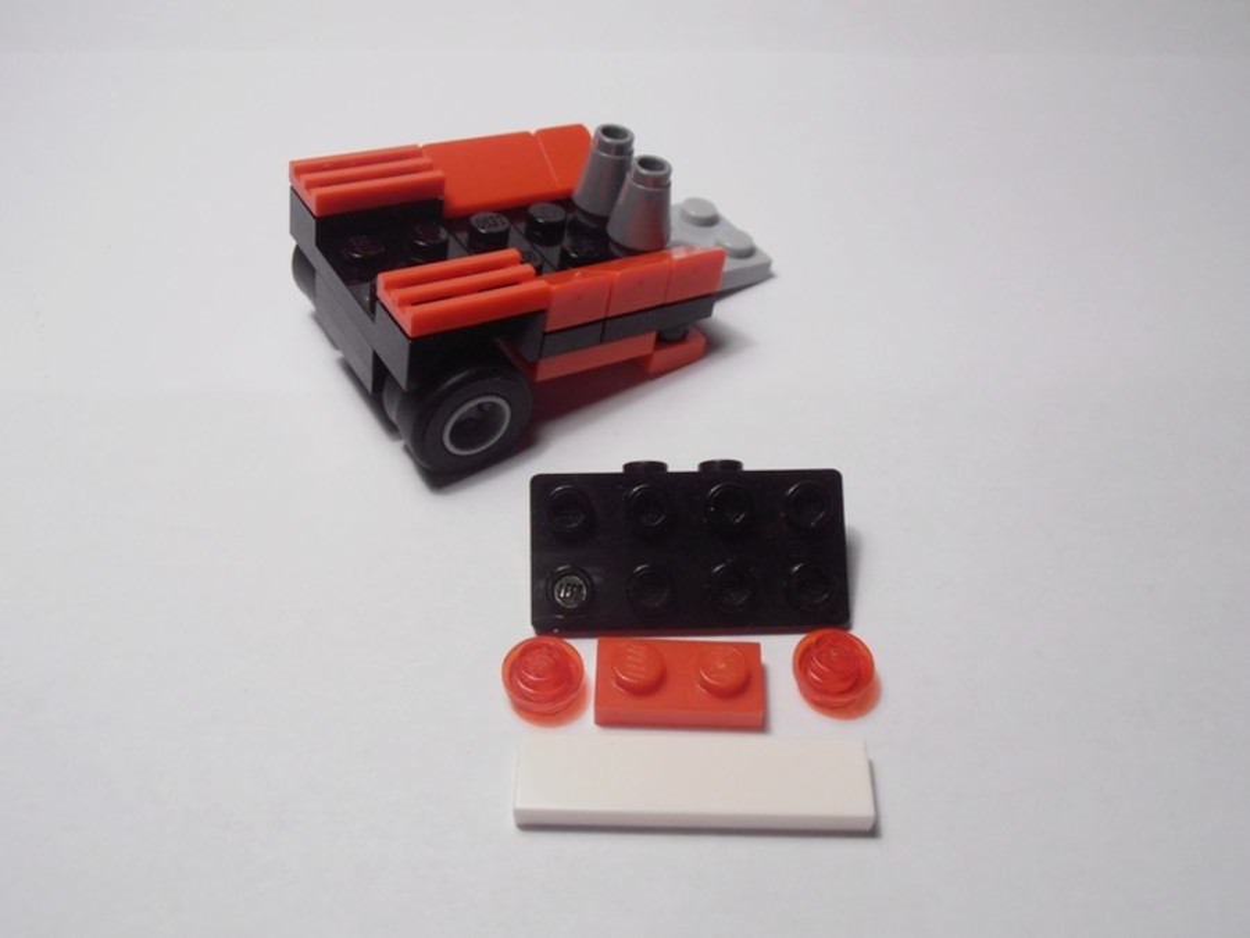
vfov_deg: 38.7
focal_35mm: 37
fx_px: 1336
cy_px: 469
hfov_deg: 50.1
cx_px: 625
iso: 80
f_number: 3.9
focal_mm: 6.61
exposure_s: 1/60
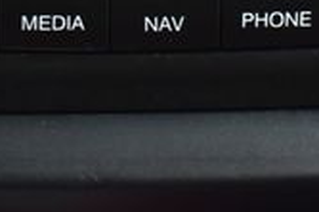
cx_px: 143
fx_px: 1629
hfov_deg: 11.2
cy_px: -191
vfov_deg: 7.2
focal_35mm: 184
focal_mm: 32
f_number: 6.3
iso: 560
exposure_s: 1/15
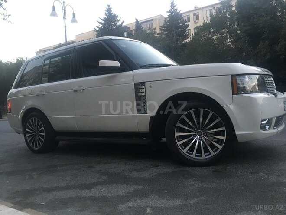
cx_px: 143
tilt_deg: -1.0
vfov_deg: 48.2
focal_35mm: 29
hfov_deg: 61.7
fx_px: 240
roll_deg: +3.8
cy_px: 108
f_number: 2.2
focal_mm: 4.15
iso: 100
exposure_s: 1/33
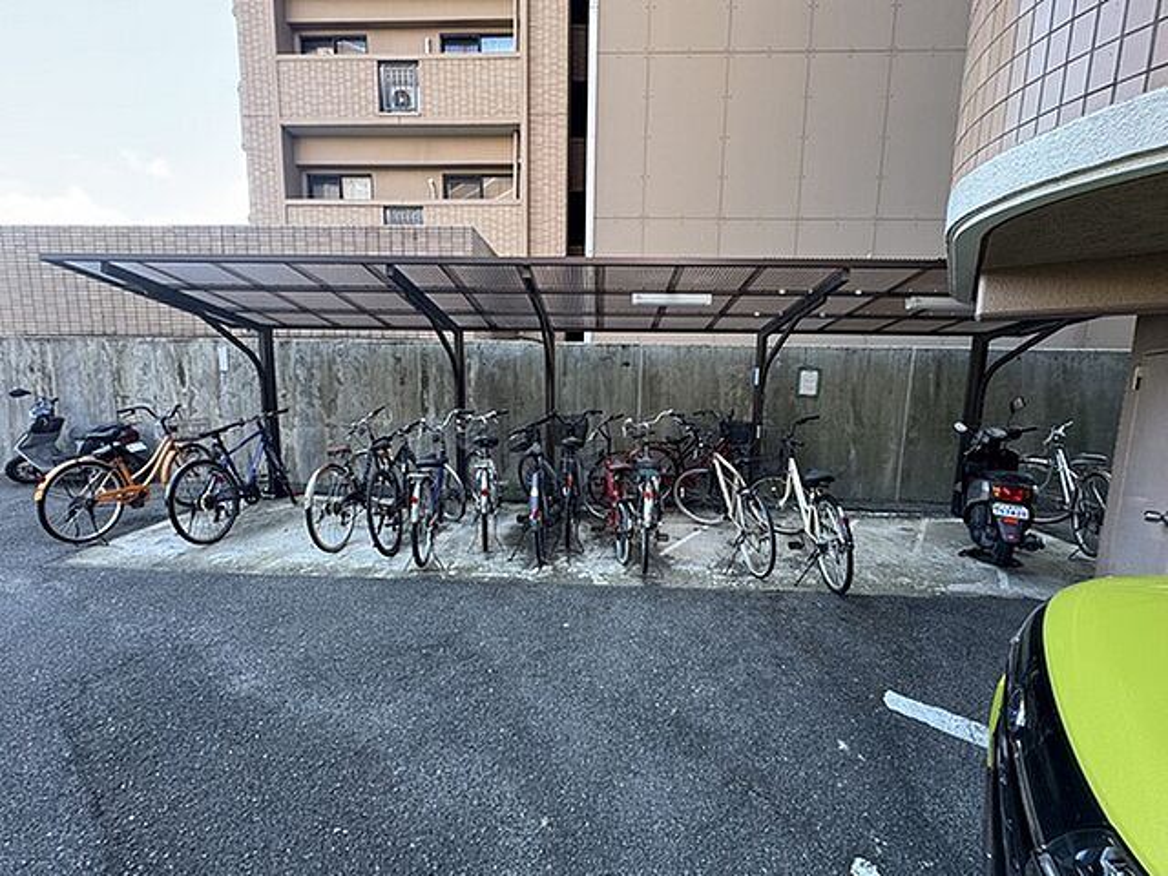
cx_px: 584
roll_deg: -0.4
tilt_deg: -5.9
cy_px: 438
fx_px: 472
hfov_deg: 102.1
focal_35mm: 14
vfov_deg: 85.7
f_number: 2.2
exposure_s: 1/99
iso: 100
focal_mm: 2.22
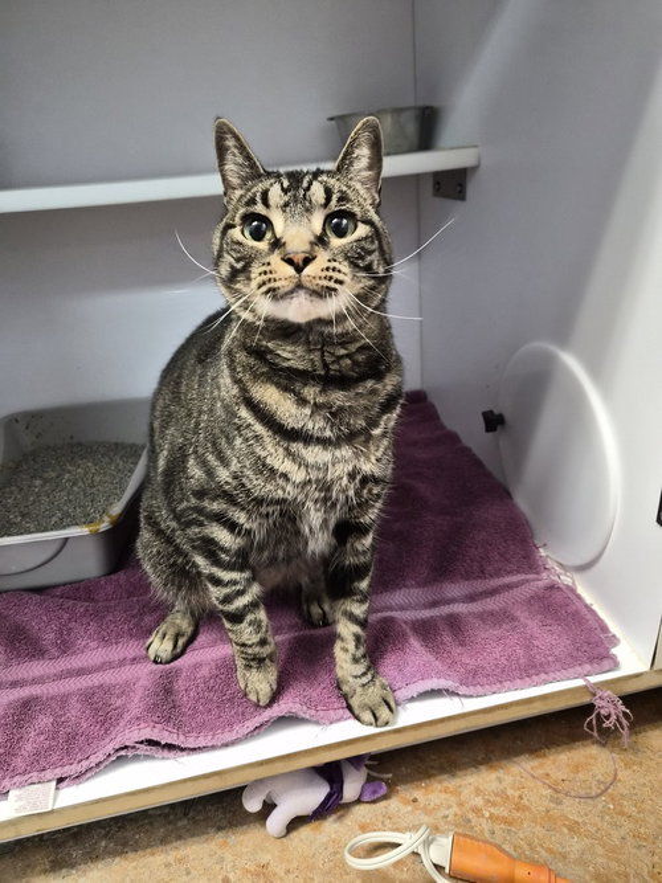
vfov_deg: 73.9
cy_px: 442
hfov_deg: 58.9
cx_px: 331
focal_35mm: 23
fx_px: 587
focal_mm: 5.4
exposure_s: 1/120
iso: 800
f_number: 1.8
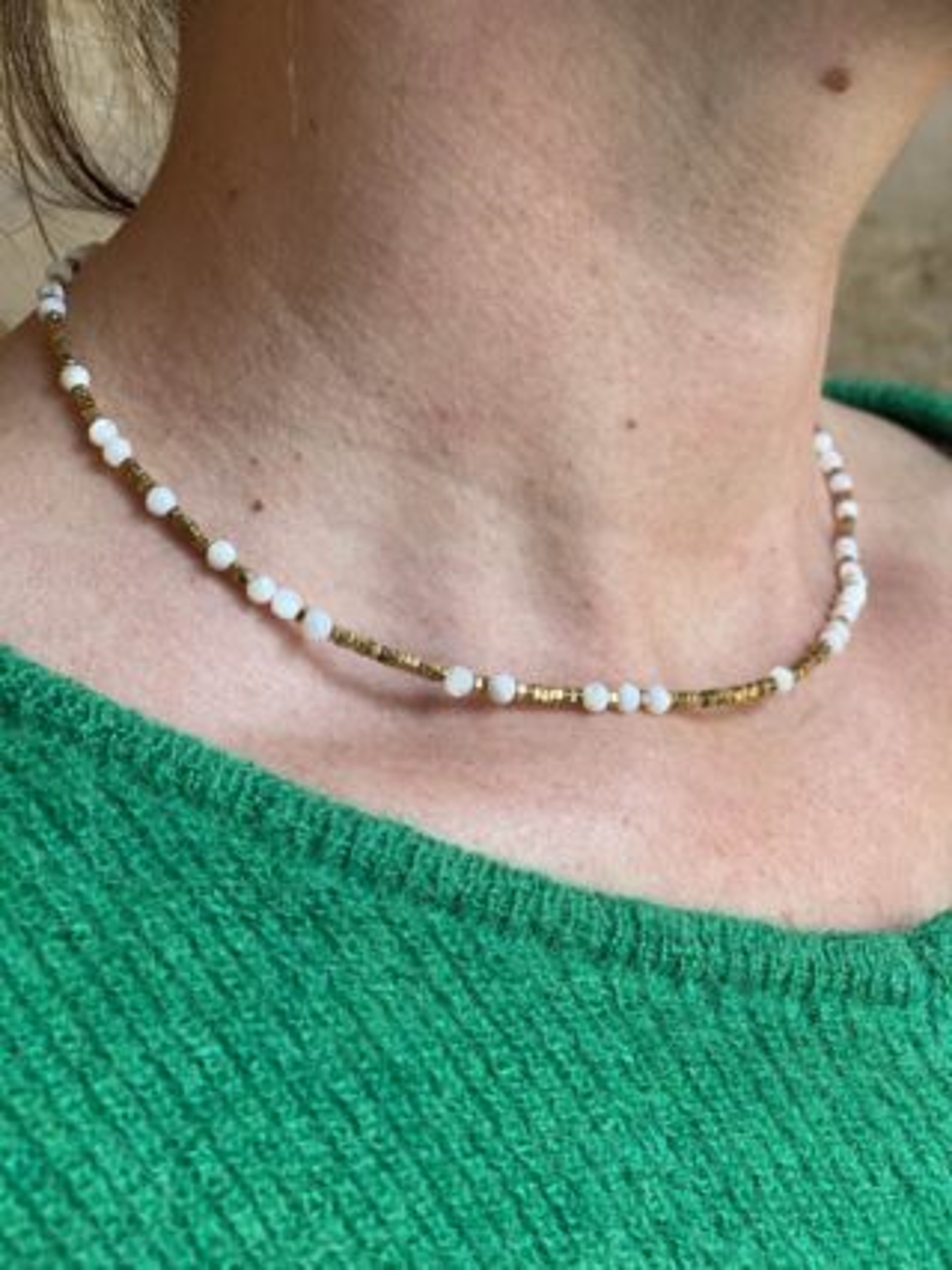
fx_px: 1908
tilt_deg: -10.0
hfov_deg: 28.0
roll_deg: +2.4
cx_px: 476
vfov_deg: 36.8
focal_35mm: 52
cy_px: 635
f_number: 2
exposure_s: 1/111
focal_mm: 6
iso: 100
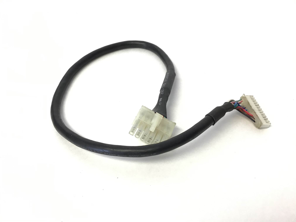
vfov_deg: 45.4
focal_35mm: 31
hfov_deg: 58.4
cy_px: 111
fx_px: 265
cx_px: 148
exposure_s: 1/30
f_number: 2.4
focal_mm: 3.3
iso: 25
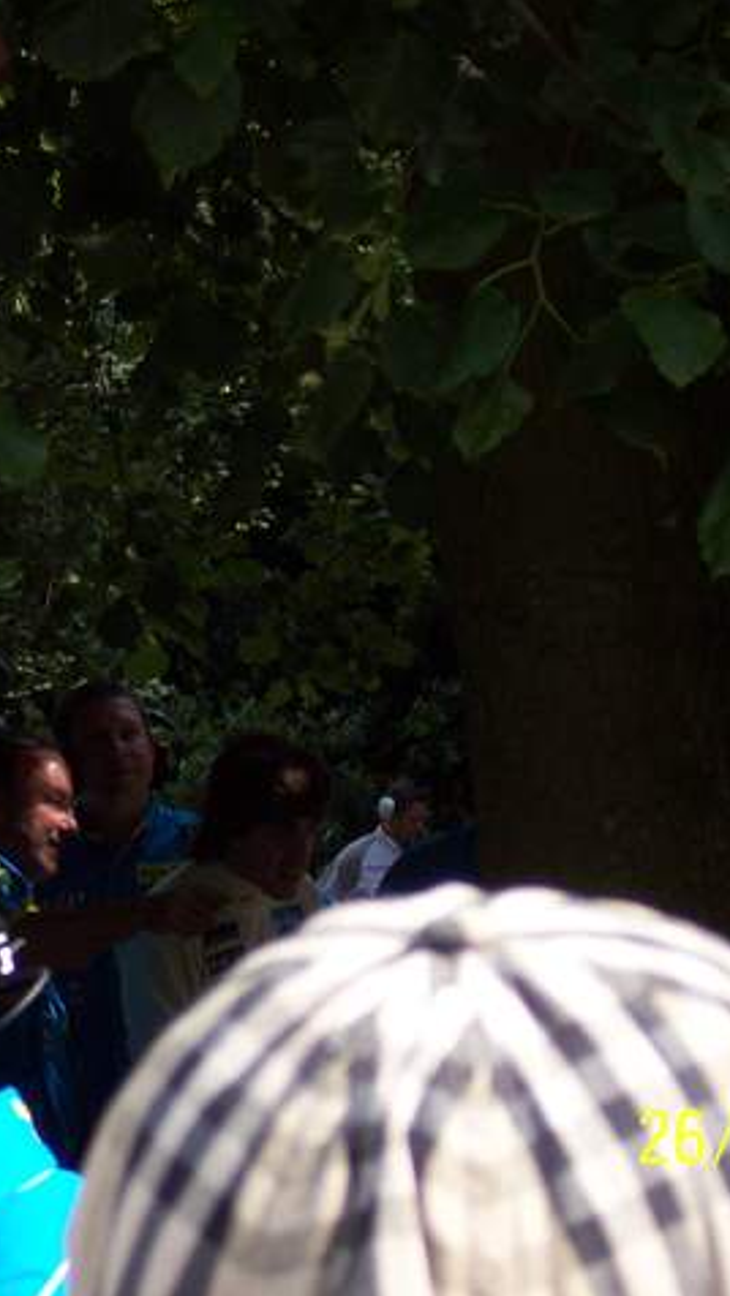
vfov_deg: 12.9
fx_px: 5743
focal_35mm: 167
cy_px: 648
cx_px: 218
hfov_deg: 7.3
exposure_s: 1/350
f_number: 4.8
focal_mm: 24
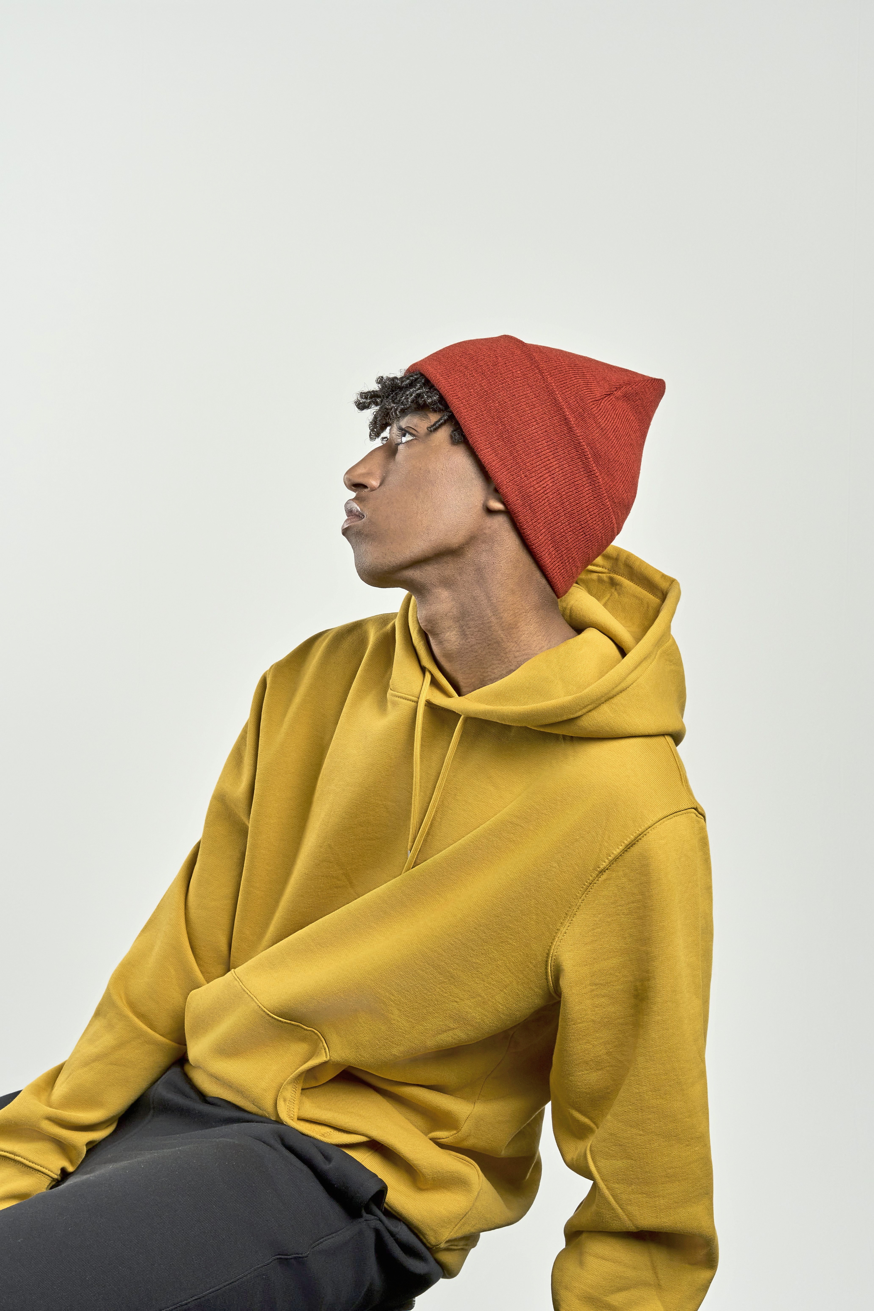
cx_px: 437
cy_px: 656
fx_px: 2731
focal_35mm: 75
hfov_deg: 18.2
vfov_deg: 27.0
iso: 320
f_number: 9
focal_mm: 50
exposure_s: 1/160
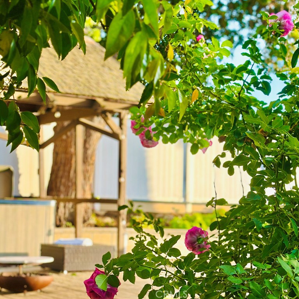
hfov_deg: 30.0
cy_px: 149
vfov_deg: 30.0
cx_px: 156
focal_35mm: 57
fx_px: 557
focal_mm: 6.86
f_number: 1.78
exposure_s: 1/646
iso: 80
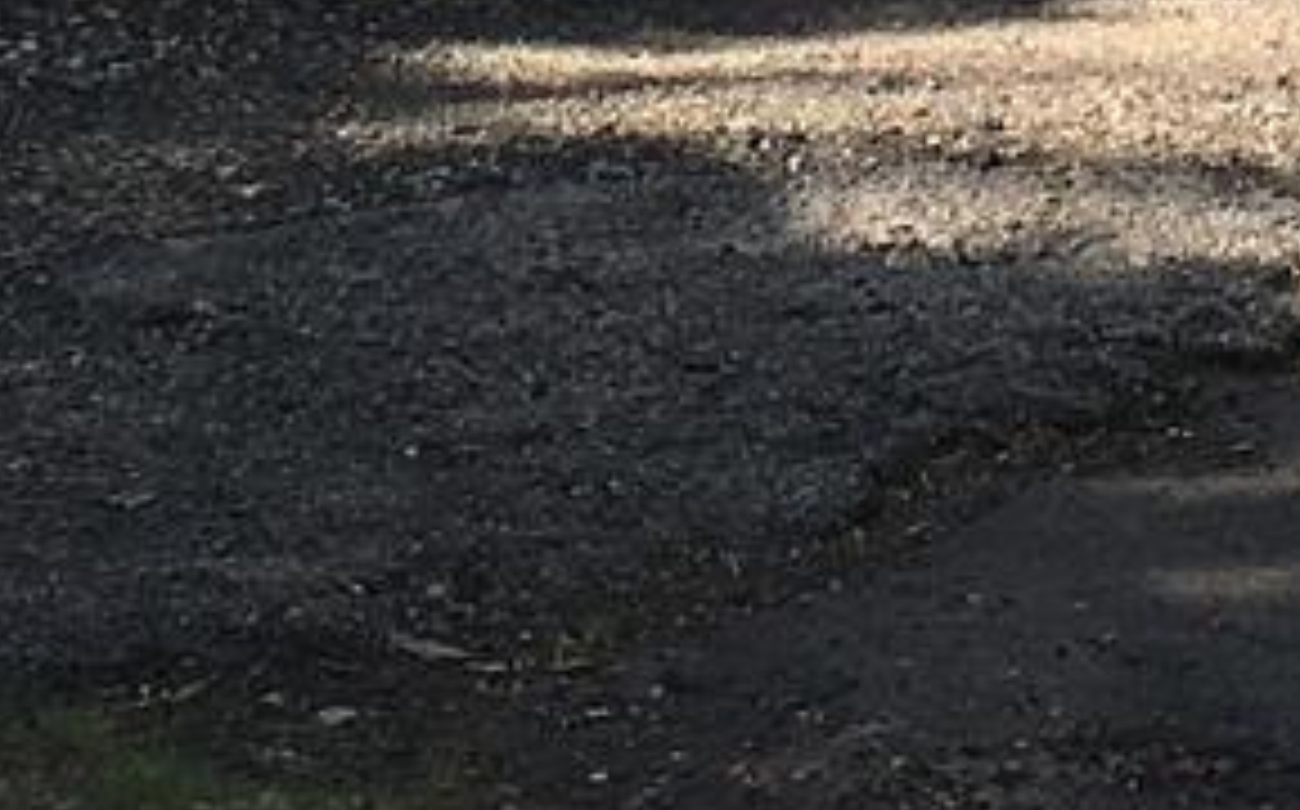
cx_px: 1363
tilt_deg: -7.2
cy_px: -1377
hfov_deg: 9.5
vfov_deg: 5.7
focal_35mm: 218
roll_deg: -0.9
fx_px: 7716
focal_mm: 4.15
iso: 25
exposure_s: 1/699
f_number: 2.2
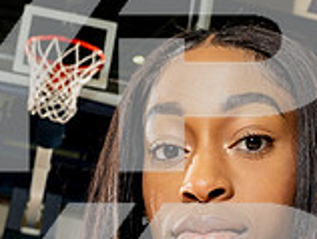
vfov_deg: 16.0
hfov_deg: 22.1
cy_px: 310
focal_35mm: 88
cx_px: 86
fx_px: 807
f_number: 8
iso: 640
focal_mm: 25
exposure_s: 1/250
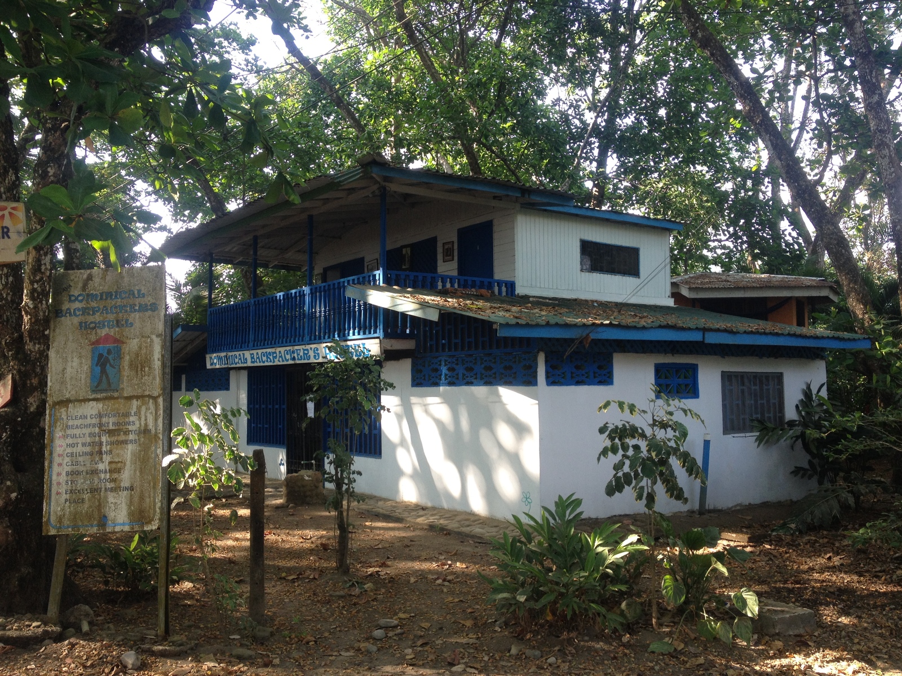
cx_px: 451
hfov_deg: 52.6
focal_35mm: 35
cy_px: 338
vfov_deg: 40.7
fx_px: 912
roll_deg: +1.6
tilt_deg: +0.3
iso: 50
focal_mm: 4.28
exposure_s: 1/120
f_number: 2.4
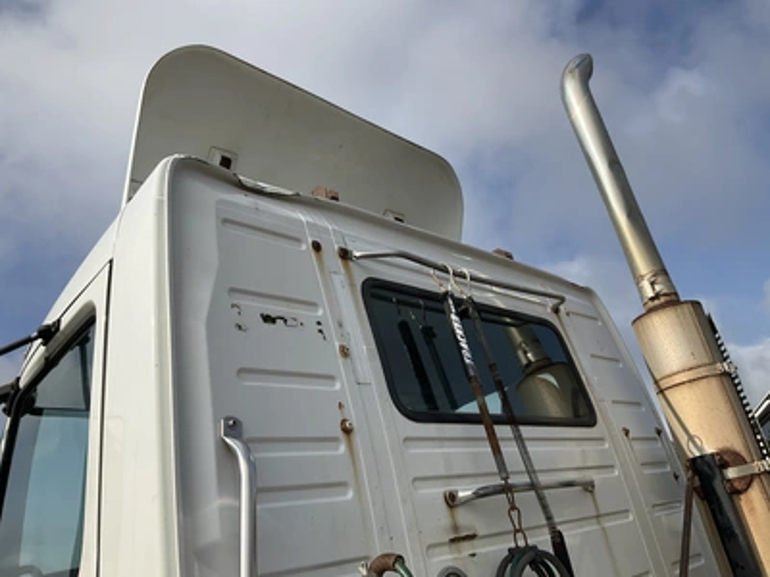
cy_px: 288
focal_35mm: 29
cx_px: 385
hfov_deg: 61.7
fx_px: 645
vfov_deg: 48.2
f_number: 1.8
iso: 25
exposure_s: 1/2667
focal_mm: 3
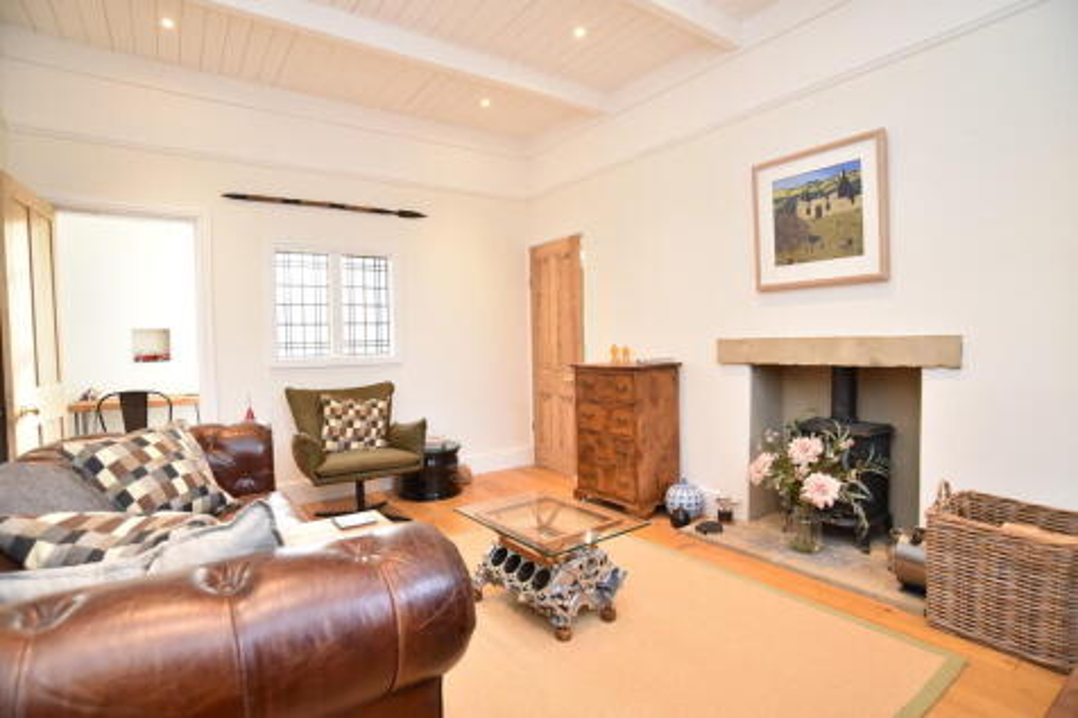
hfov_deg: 90.0
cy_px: 359
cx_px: 539
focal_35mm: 18
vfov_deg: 67.3
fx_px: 539
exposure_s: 1/15
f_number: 7.1
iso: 640
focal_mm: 18
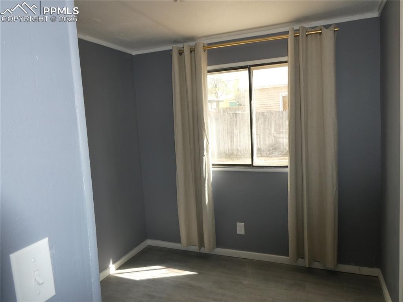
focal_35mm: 24
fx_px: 279
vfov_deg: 56.8
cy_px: 151
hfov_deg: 71.6
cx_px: 202
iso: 80
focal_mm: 4.3
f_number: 3.3
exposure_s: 1/125
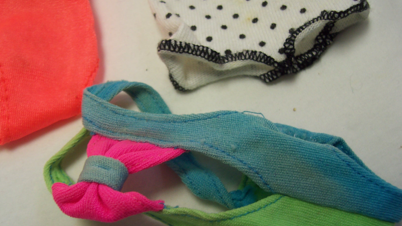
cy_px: 143
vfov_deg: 28.9
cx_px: 200
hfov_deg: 49.4
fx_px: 437
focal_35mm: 41
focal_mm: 5.6
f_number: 2.8
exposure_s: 1/60
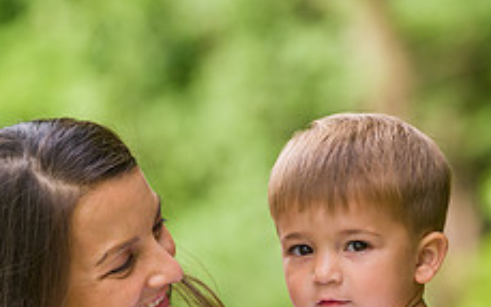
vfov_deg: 3.6
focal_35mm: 361
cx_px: 11
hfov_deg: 5.8
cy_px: 353
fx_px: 4829
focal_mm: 140
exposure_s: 1/400
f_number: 4
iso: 200
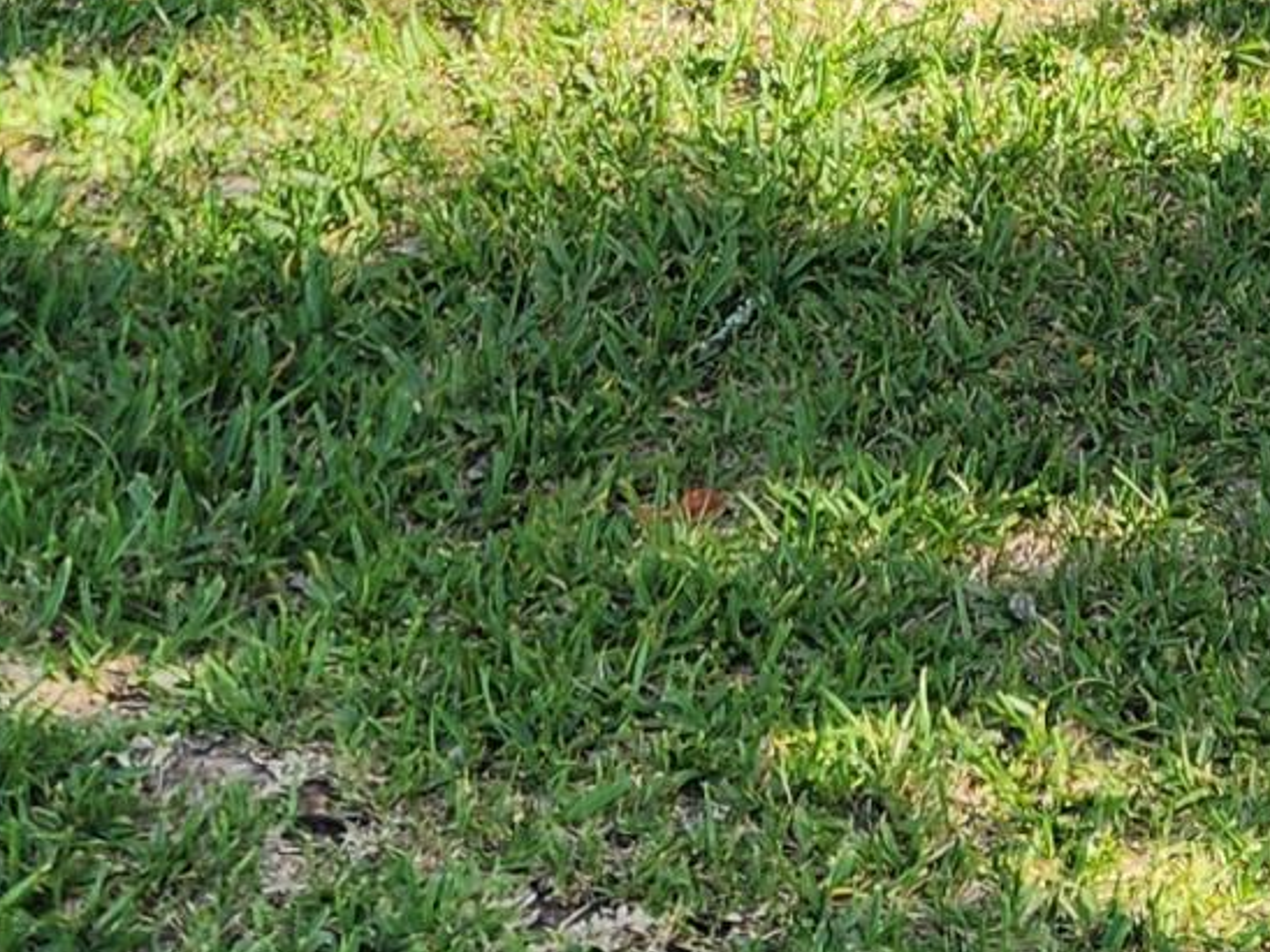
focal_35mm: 126
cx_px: 955
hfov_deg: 15.6
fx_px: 4623
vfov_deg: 10.0
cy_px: -1501
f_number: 1.8
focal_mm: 5.4
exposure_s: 1/554
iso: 20
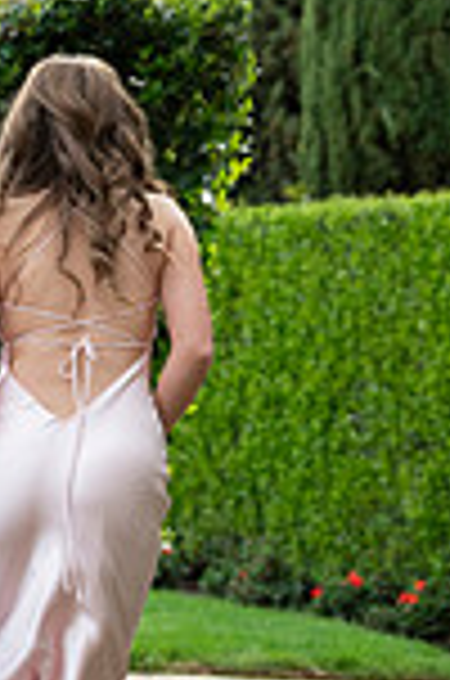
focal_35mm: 218
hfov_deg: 6.2
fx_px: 4106
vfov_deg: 9.5
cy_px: 365
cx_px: -135
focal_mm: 73
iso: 1250
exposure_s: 1/1250
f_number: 6
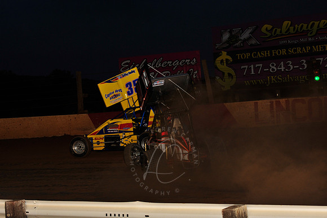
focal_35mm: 80
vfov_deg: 17.0
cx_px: 164
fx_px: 726
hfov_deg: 25.4
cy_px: 109
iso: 800
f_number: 7.1
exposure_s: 1/320
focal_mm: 80
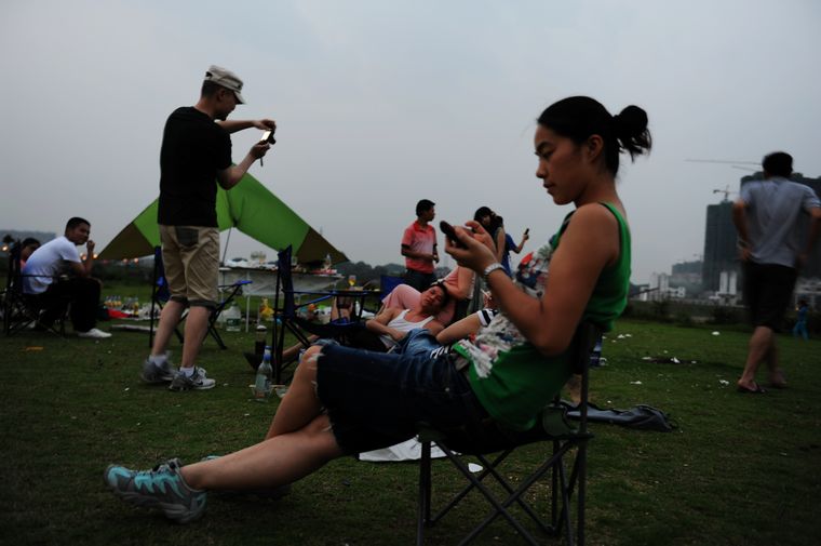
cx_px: 410
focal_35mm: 32
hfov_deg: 58.8
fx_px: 729
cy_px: 273
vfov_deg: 41.0
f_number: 3.2
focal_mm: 32
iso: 200
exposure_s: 1/10
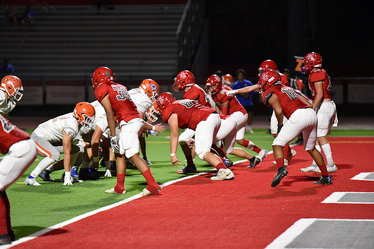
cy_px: 124
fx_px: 2078
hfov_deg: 10.3
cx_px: 187
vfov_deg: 6.9
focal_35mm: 200
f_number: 2.8
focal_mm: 200
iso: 4500
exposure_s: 1/500
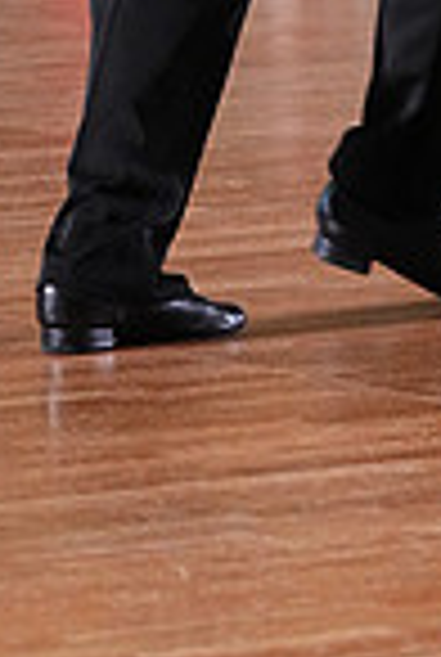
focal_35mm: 365
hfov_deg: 3.8
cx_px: 587
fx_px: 6675
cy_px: -572
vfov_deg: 5.5
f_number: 4.5
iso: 6400
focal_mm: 92
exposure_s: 1/400
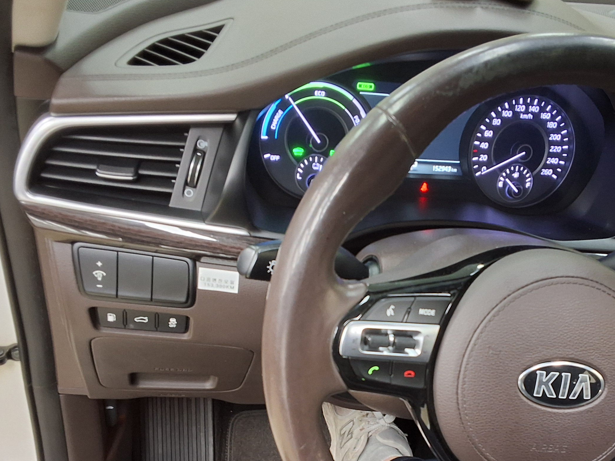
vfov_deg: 32.3
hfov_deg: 42.6
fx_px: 782
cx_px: 392
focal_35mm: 44
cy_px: 340
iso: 200
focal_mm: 2.91
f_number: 1.9
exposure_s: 1/24
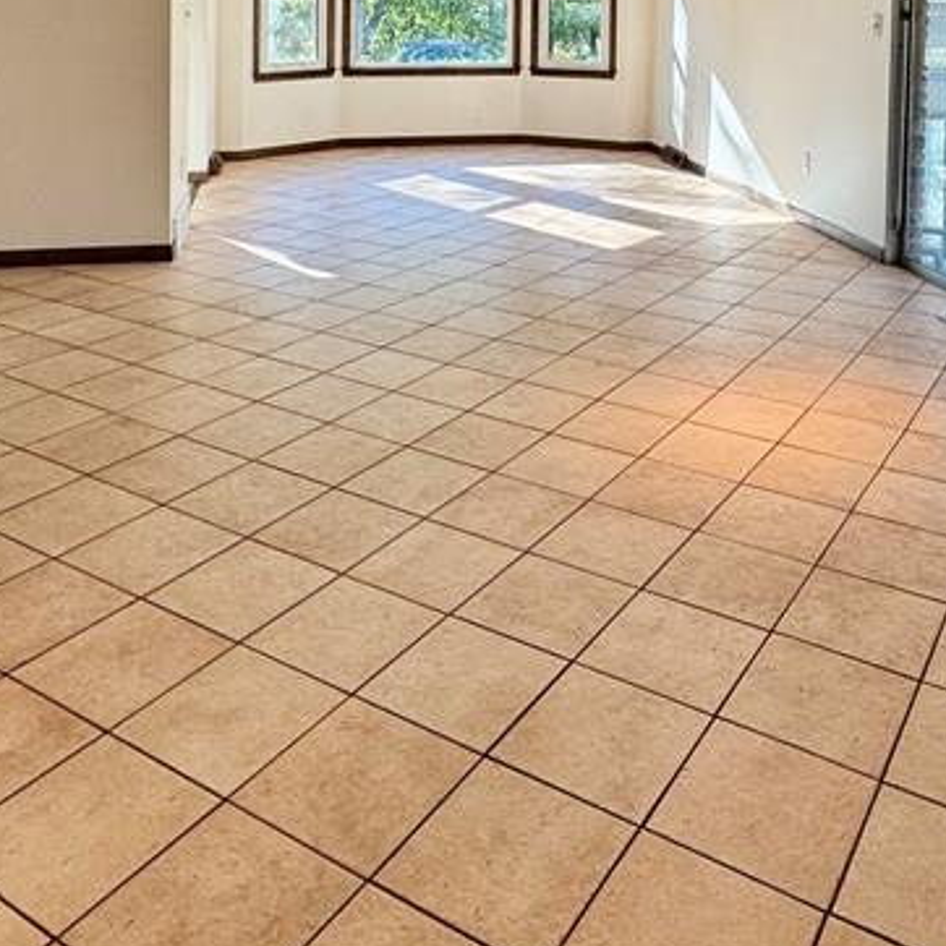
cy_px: 0
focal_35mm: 35
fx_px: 1082
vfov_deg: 41.2
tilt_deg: -1.0
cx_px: 570
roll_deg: -0.2
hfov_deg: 46.9
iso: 80
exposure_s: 1/120
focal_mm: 2.22
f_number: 2.2
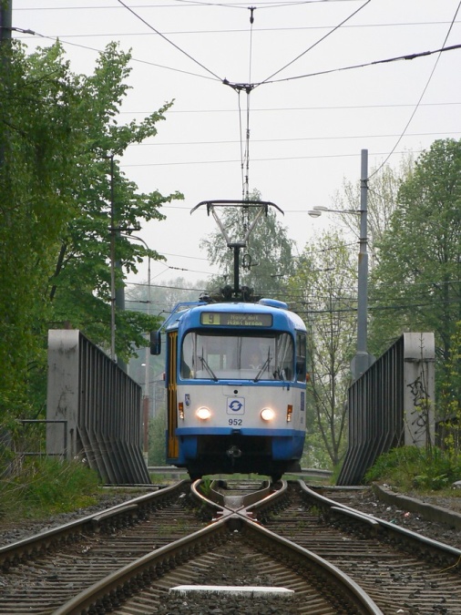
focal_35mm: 232
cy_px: 308
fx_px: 4121
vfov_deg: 8.5
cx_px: 230
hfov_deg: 6.4
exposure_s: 1/500
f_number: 3.3
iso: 100
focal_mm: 31.6
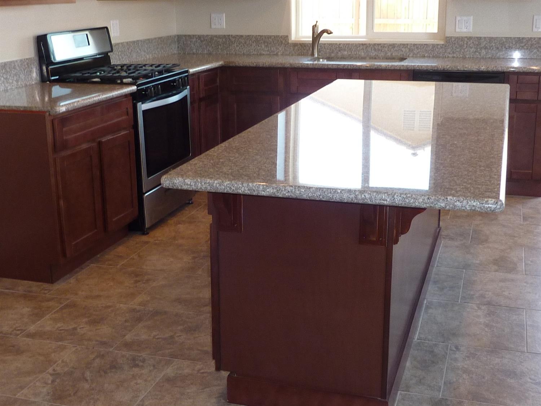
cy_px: 203
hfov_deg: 39.7
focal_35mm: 48
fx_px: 750
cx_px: 270
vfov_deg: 30.2
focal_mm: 4.4
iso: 125
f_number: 3.3
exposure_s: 1/30
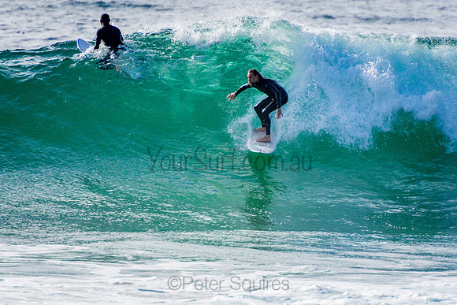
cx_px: 228
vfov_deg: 2.3
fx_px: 7618
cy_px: 152
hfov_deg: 3.4
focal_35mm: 600
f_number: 5.6
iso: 400
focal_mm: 400
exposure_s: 1/2000
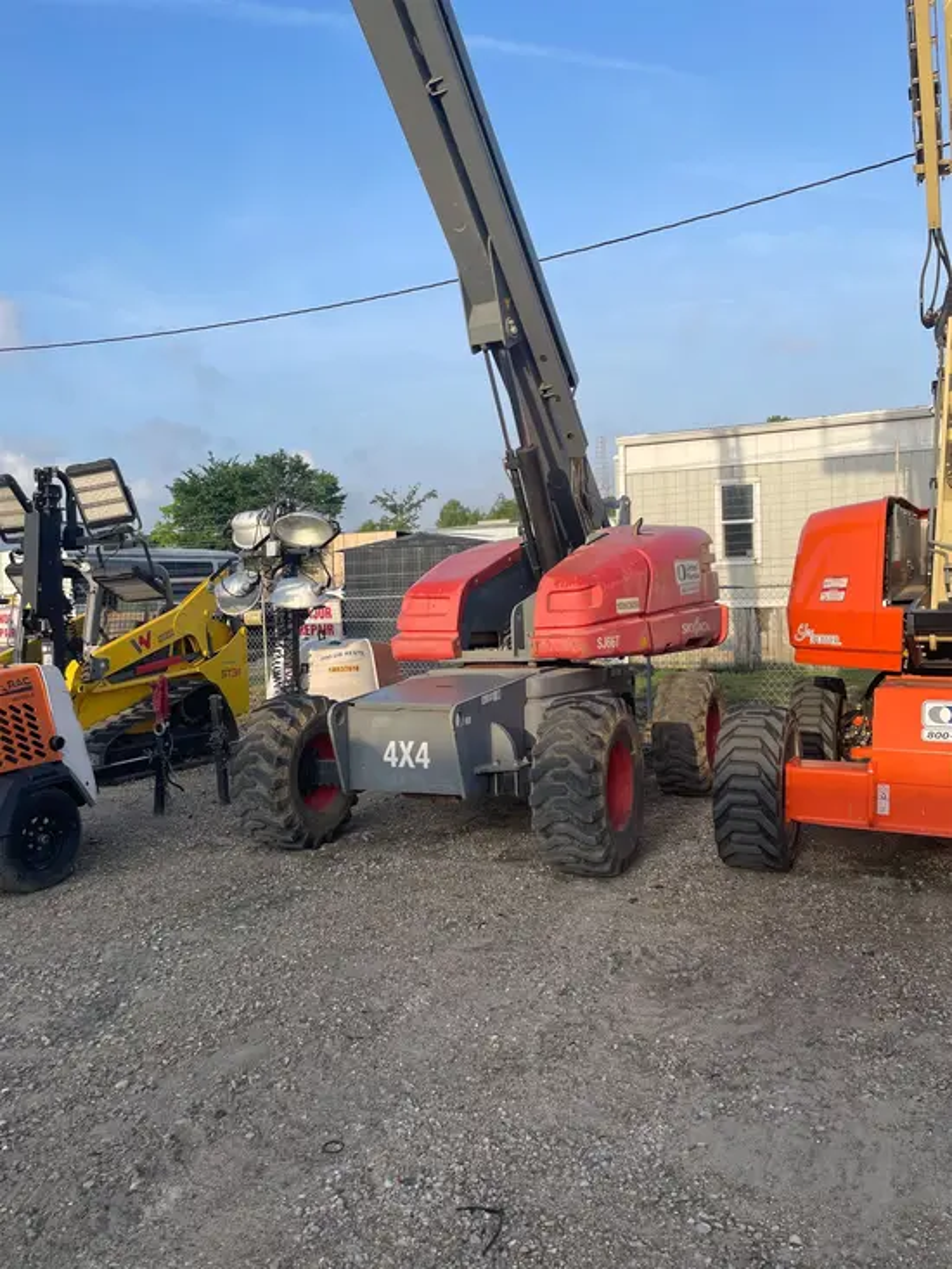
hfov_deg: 53.1
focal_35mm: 26
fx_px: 953
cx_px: 476
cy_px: 634
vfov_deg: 67.3
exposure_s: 1/1855
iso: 32
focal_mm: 4.2
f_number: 1.6
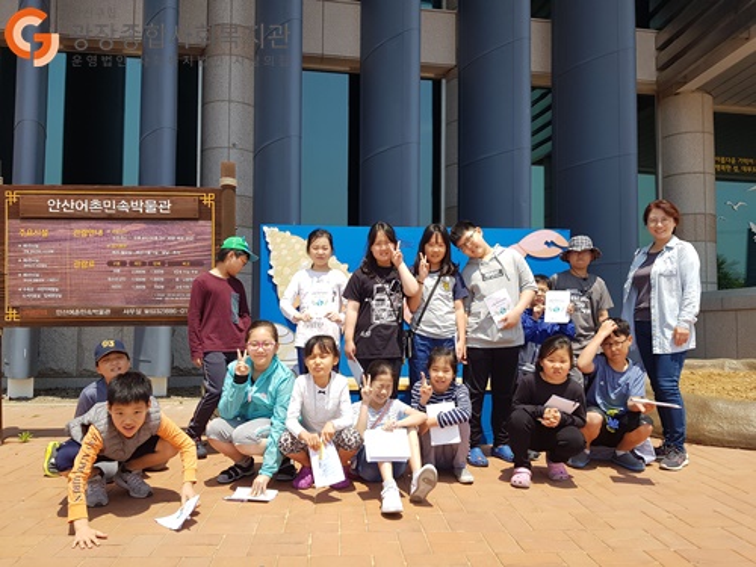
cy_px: 284
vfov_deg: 53.1
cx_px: 378
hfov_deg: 67.3
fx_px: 568
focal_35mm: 26
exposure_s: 1/1584
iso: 40
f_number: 1.7
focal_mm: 4.3
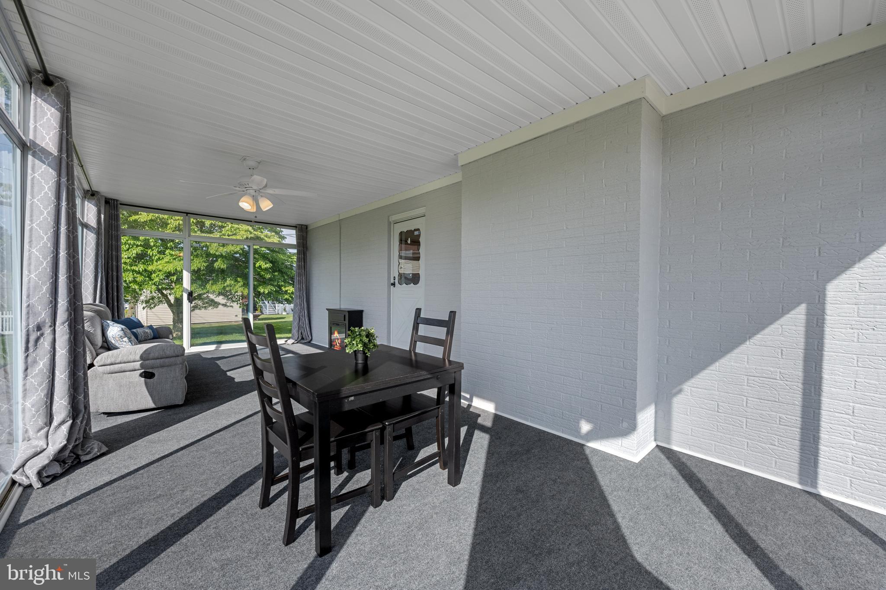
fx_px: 345
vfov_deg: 81.2
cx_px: 443
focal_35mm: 14
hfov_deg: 104.3
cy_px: 295
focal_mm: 14
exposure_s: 1/250
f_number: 8
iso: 320
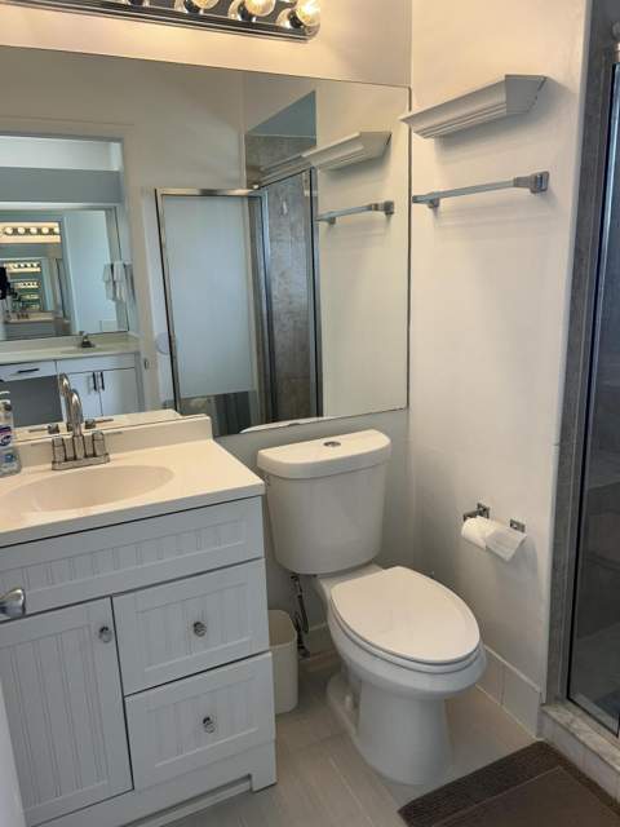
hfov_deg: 53.1
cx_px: 310
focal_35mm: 26
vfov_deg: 67.3
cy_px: 414
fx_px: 621
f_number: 1.5
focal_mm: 5.7
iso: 32
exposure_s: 1/124
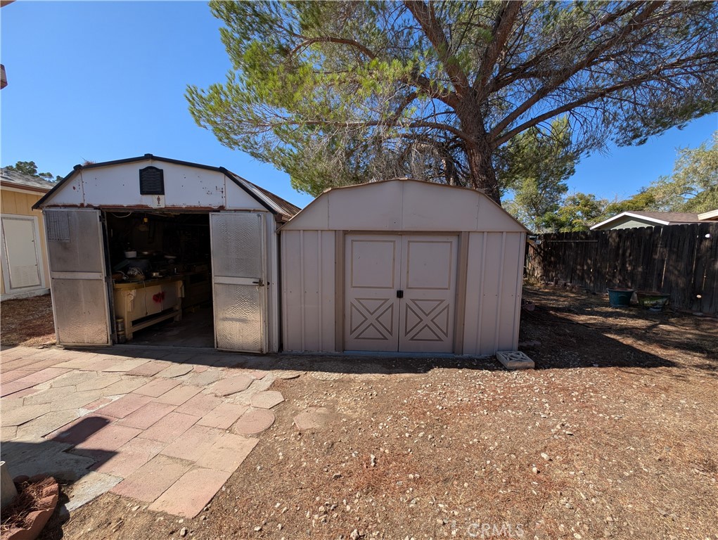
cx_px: 359
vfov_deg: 94.6
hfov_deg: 110.5
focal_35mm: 12
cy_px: 270
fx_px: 249
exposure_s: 1/1337
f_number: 1.95
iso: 40
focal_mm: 2.23
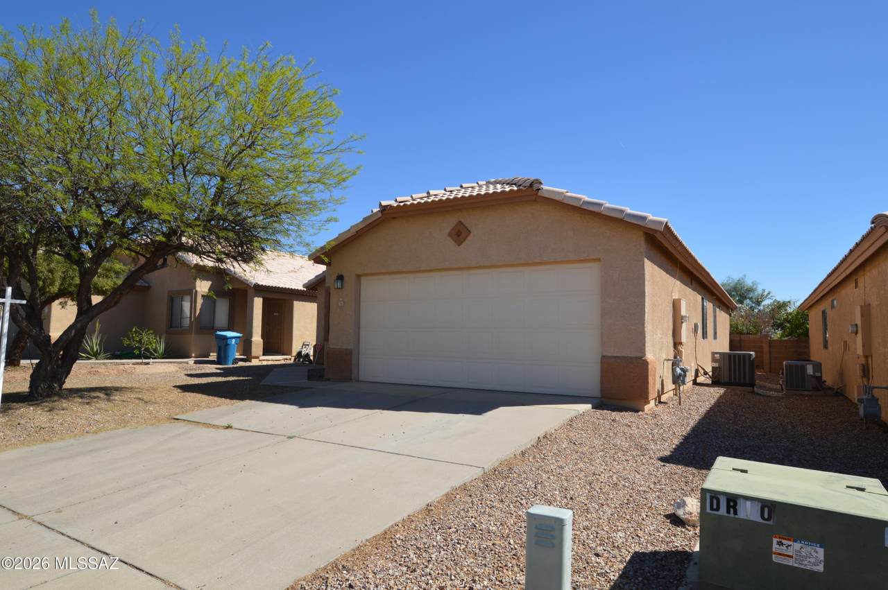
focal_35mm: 21
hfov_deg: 81.3
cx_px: 444
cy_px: 295
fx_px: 518
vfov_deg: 59.4
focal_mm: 14
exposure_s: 1/200
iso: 100
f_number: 9
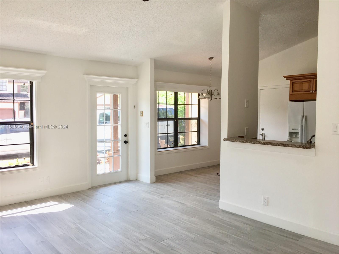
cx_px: 170
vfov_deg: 48.2
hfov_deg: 61.7
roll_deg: -0.4
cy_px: 127
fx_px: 284
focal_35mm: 29
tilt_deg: -1.9
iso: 25
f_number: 2.2
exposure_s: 1/100
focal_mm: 4.15
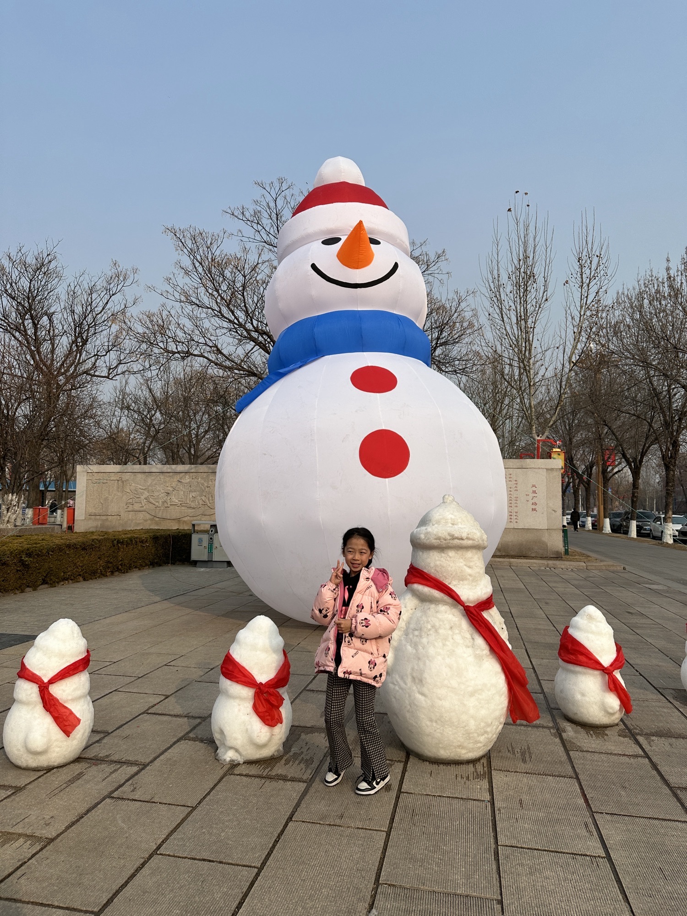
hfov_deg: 56.8
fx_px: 635
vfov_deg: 71.6
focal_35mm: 24
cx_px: 344
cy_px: 458
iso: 80
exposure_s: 1/5000
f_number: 1.78
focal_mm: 6.86
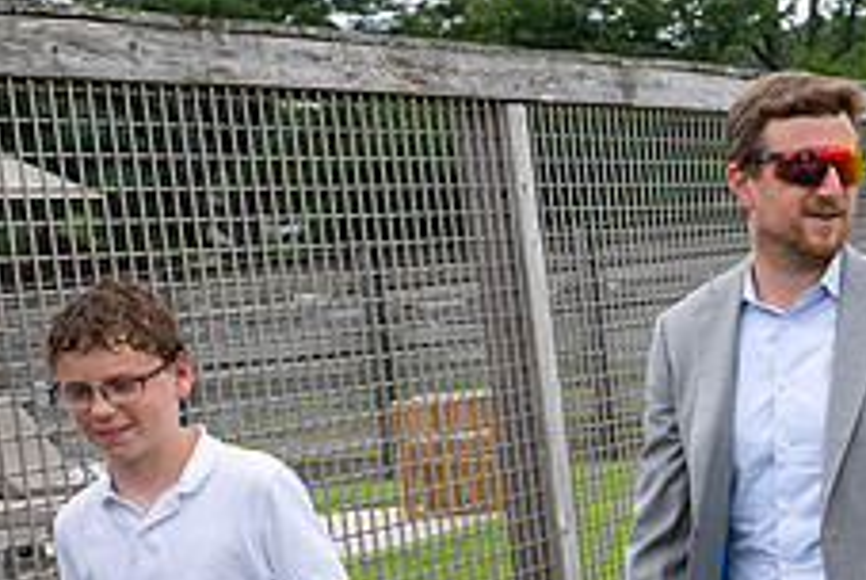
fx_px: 2770
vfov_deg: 11.8
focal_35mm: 115
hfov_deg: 17.2
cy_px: 559
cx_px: 943
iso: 110
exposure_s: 1/250
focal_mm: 41
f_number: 7.1
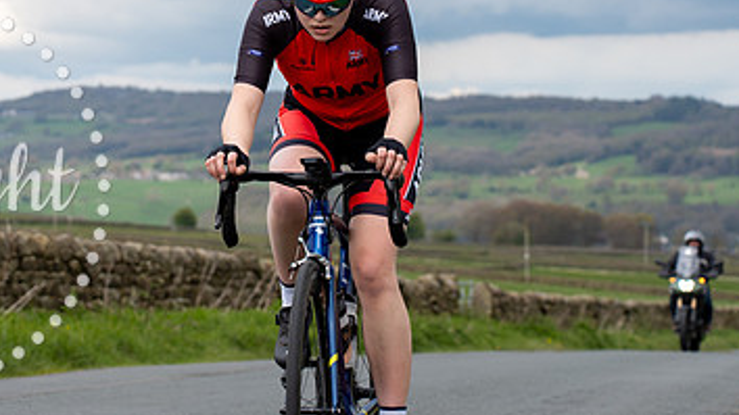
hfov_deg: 14.8
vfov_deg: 8.3
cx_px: 230
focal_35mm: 145
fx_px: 2841
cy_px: 38
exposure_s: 1/640
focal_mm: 75
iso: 200
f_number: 4.5
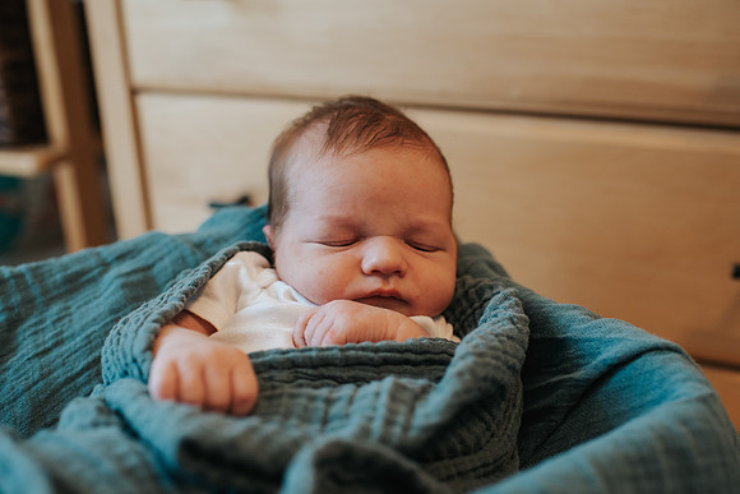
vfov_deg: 35.8
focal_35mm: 37
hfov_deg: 51.6
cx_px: 386
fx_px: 765
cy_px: 247
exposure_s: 1/250
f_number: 2.8
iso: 1000
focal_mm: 35
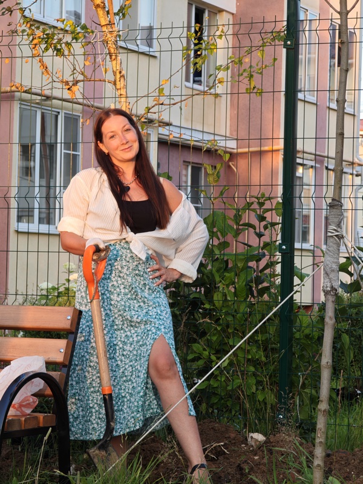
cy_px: 242
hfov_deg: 12.3
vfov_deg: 16.4
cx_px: 182
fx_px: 1678
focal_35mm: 120
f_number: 2.5
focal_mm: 19.4
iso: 50
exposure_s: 1/100
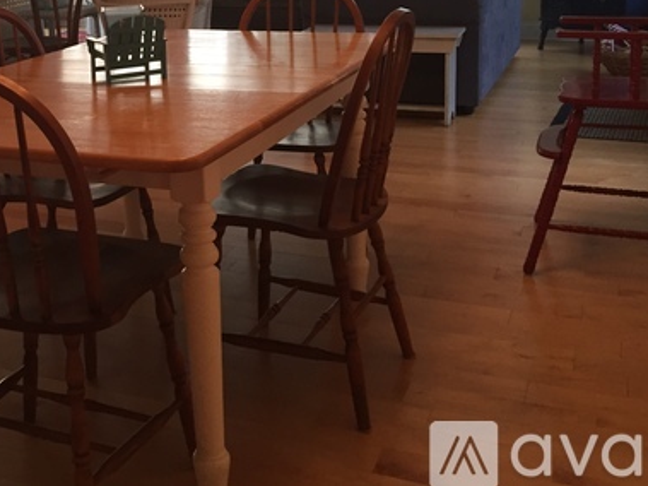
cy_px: 62
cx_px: 136
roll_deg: +1.0
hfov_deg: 36.3
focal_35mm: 51
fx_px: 954
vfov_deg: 27.6
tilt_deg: -9.7
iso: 100
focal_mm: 4.15
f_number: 2.2
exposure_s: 1/30
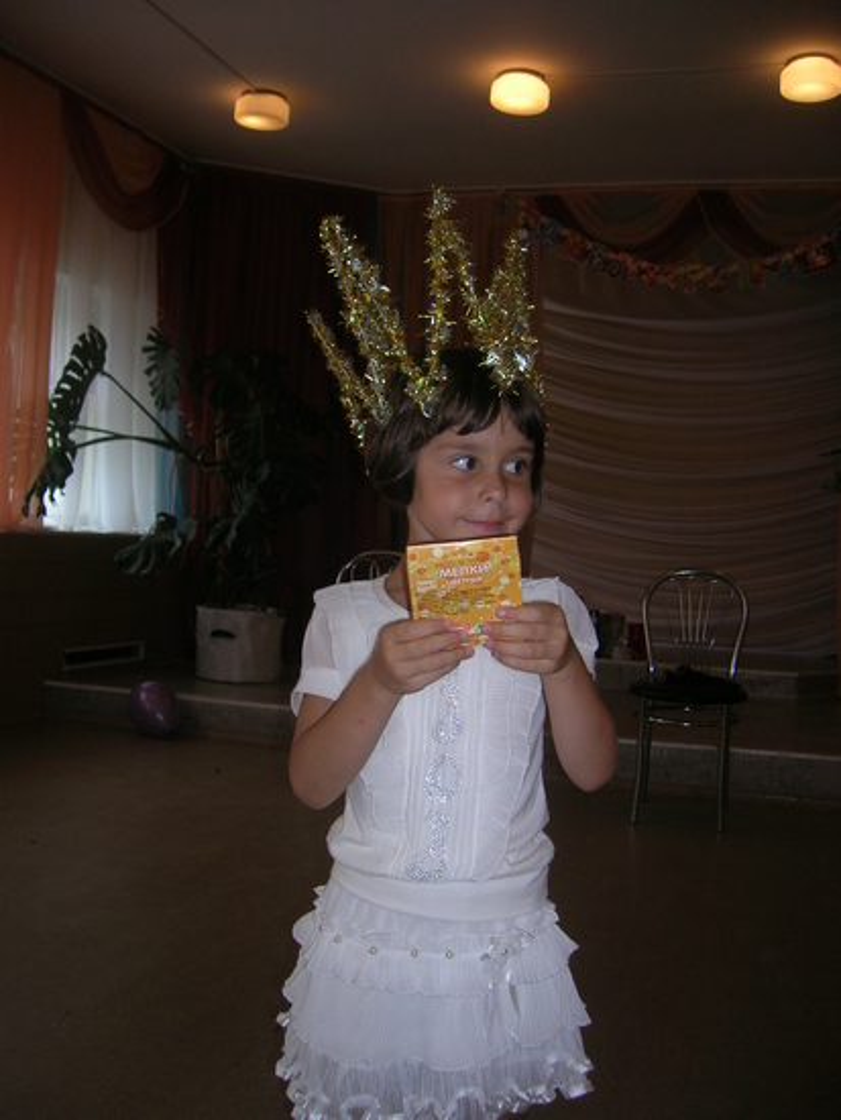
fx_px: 1101
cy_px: 560
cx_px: 420
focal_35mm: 34
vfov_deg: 53.9
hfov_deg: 41.8
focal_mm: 5.7
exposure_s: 1/60.1
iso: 50
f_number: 2.9
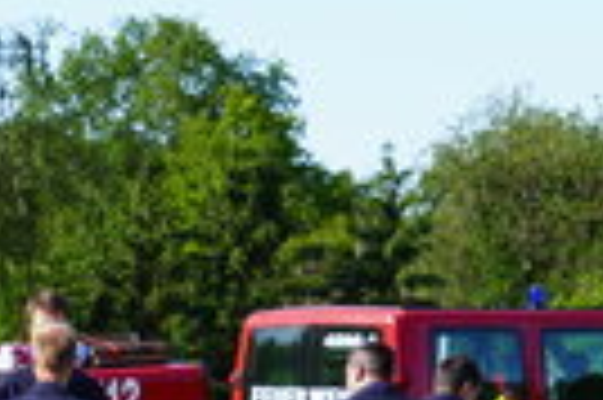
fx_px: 5404
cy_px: 479
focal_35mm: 323
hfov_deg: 6.4
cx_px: 0
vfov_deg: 4.2
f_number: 7.1
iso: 100
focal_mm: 72
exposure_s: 1/160
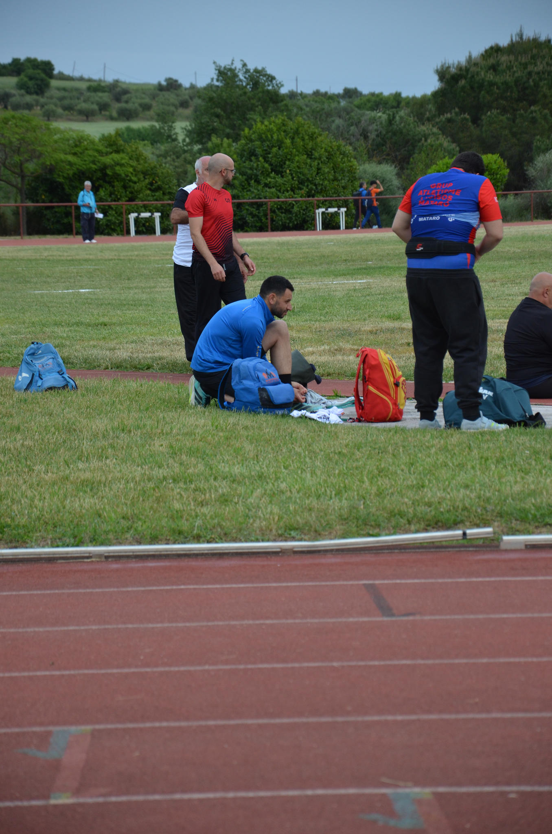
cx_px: 276
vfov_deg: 13.1
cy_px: 417
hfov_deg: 8.7
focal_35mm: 158
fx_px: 3639
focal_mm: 105
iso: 560
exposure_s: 1/1000
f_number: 5.6
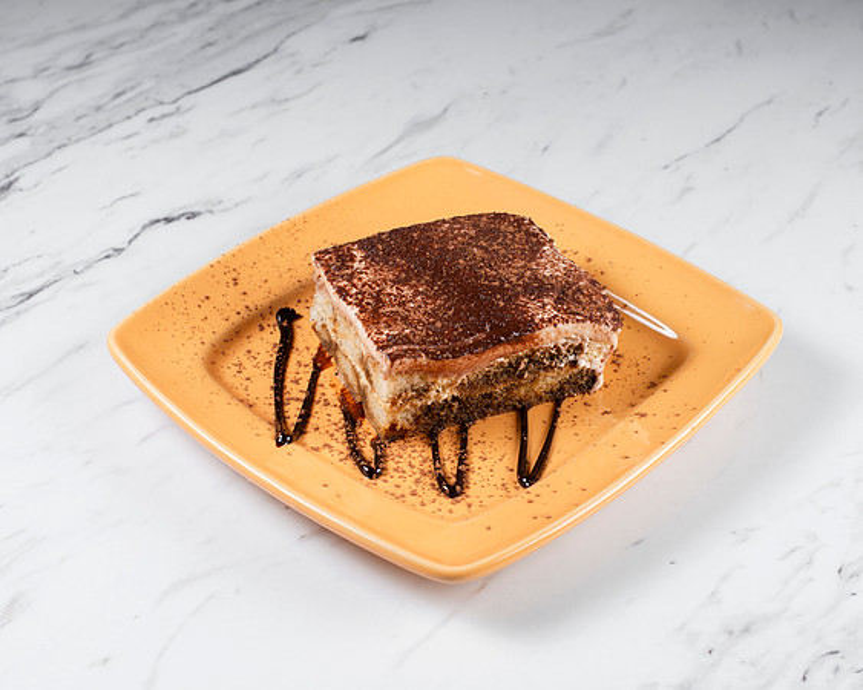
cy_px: 342
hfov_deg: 31.9
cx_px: 452
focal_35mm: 59
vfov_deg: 25.8
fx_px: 1508
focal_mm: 50
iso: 200
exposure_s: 1/200
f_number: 9
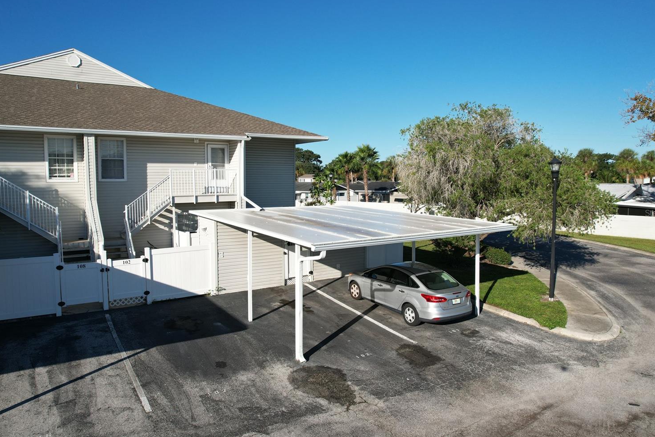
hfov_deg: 73.8
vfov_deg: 53.1
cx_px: 328
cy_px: 213
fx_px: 436
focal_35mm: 24
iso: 100
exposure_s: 1/500
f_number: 2.8
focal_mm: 8.38
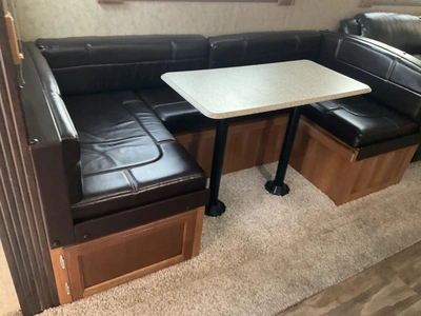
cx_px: 210
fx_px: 353
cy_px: 158
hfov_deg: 61.7
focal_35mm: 29
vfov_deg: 48.2
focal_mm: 3
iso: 320
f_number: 1.8
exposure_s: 1/40
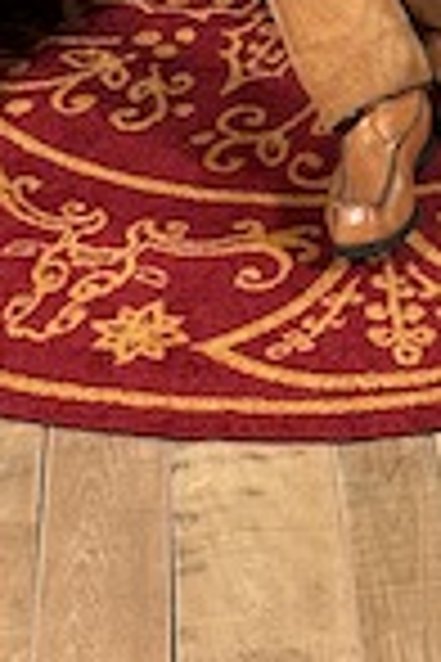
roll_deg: +0.6
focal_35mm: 109
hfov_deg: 12.4
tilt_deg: -5.1
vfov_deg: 14.5
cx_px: 423
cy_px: -770
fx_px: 2003
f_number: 1.78
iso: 250
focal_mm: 6.86
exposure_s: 1/50
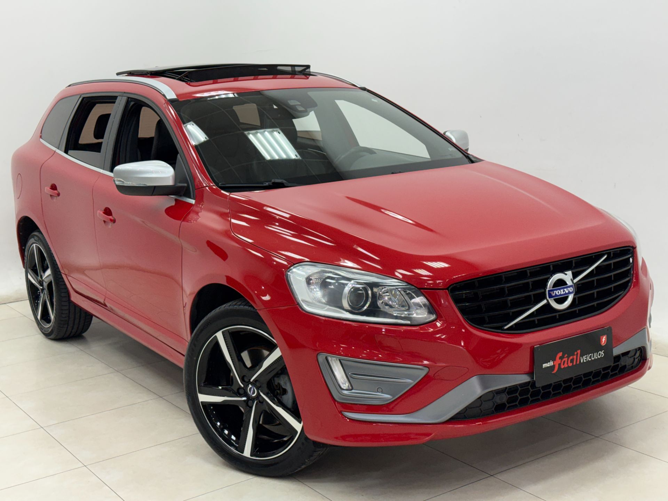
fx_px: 926
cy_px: 250
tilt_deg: -10.0
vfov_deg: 30.3
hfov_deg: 39.7
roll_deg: +3.3
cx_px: 334
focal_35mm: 48
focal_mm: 6.76
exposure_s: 1/120
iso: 125
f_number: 1.78
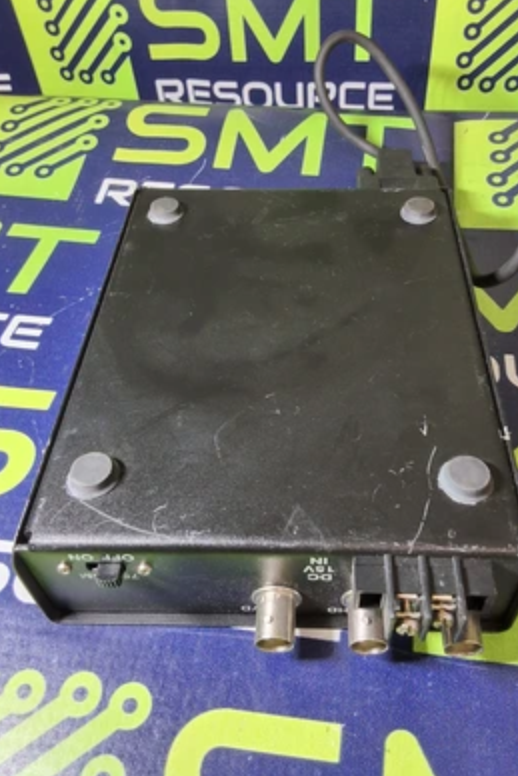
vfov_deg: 61.9
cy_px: 384
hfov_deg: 43.6
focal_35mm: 30
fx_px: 647
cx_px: 288
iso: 100
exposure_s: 1/40
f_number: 1.9
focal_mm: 2.91
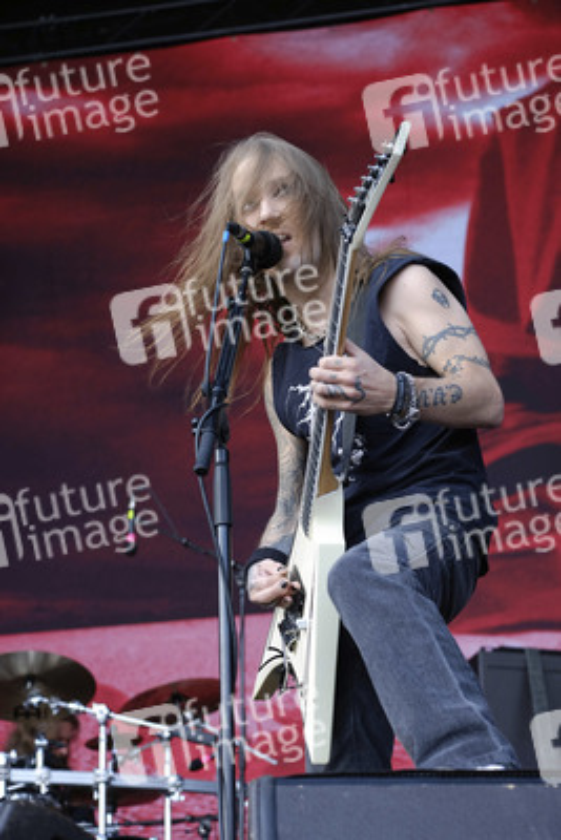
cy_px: 420
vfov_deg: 22.4
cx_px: 280
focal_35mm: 91
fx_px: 2125
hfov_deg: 15.0
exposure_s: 1/180
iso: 200
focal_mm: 60.7
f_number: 4.5
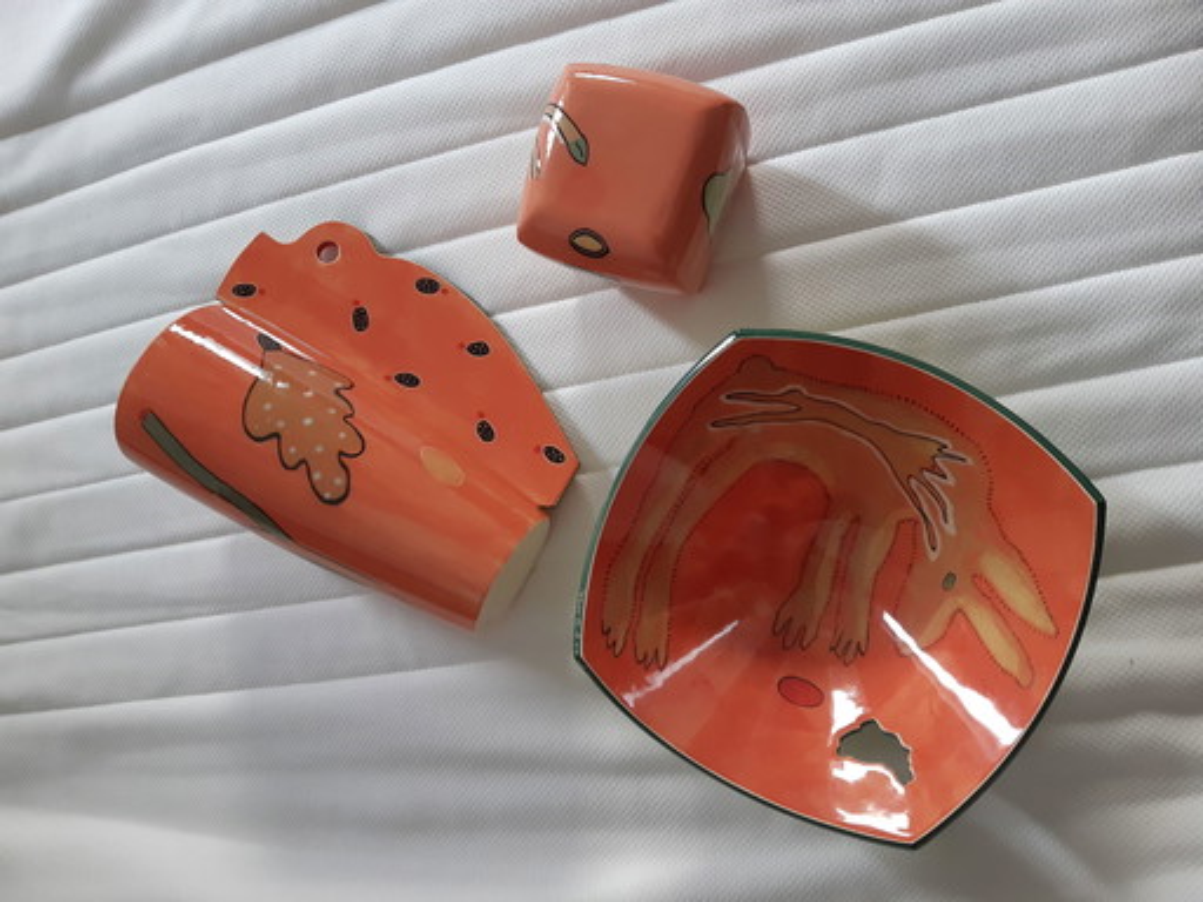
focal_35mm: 26
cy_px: 451
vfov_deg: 53.1
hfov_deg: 67.3
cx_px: 602
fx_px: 904
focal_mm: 3.92
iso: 250
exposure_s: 1/33
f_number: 1.7
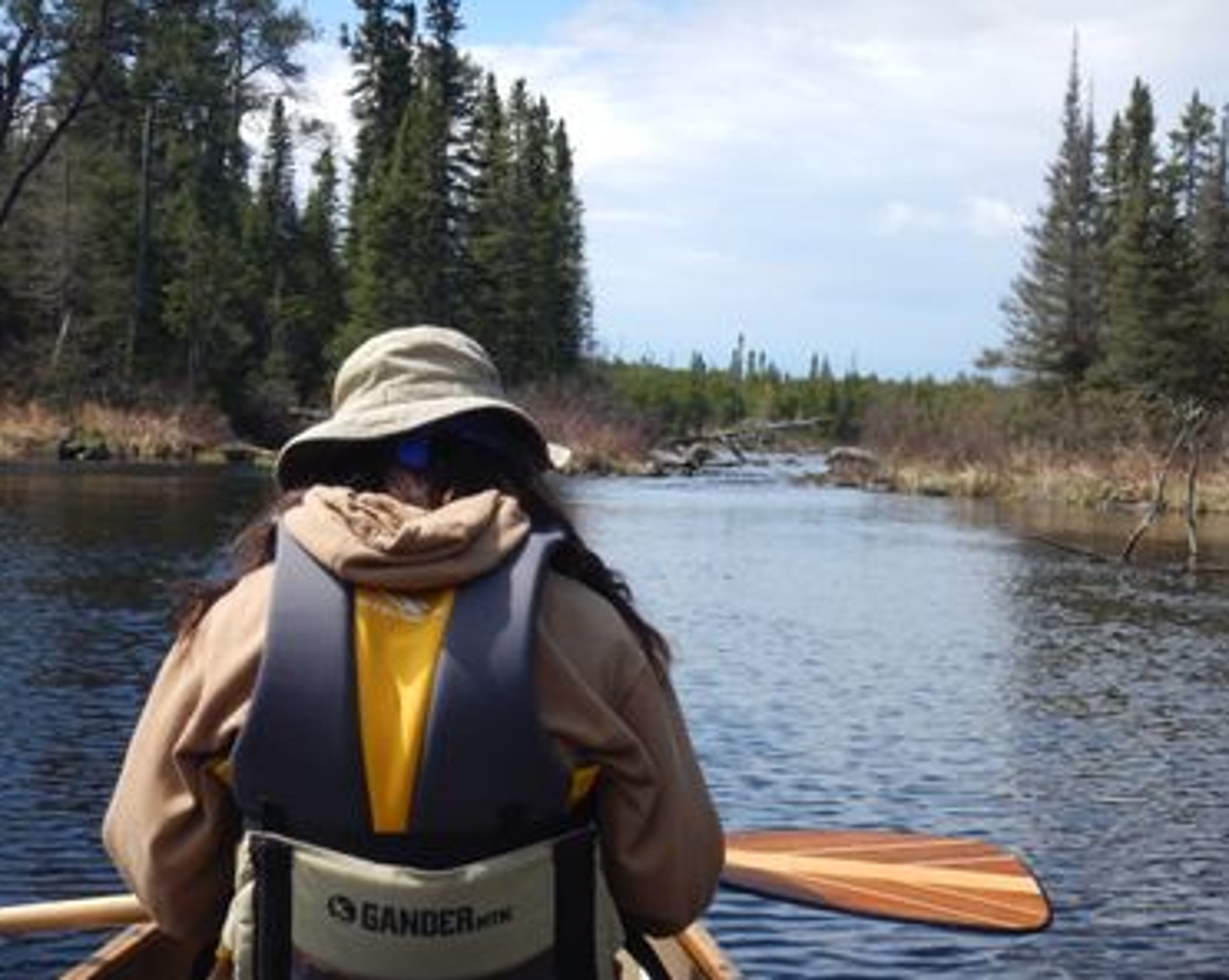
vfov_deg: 25.8
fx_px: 2144
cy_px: 493
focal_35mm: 59
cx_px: 639
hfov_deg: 32.0
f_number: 4.4
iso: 125
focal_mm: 10.1
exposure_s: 1/640
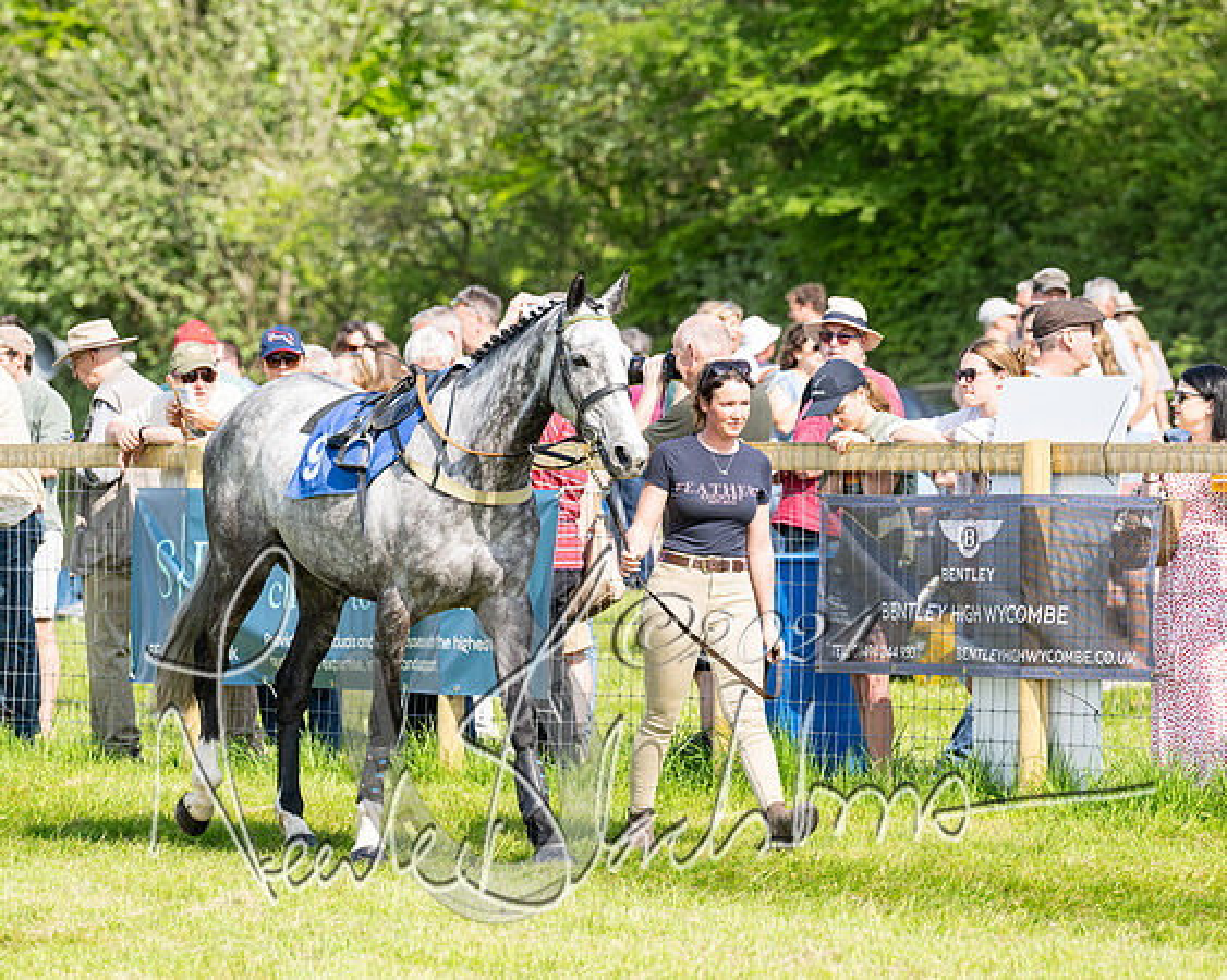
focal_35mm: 273
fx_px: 9897
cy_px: 456
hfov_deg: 7.1
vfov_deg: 5.7
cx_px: 571
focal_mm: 200
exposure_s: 1/800
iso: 200
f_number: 5
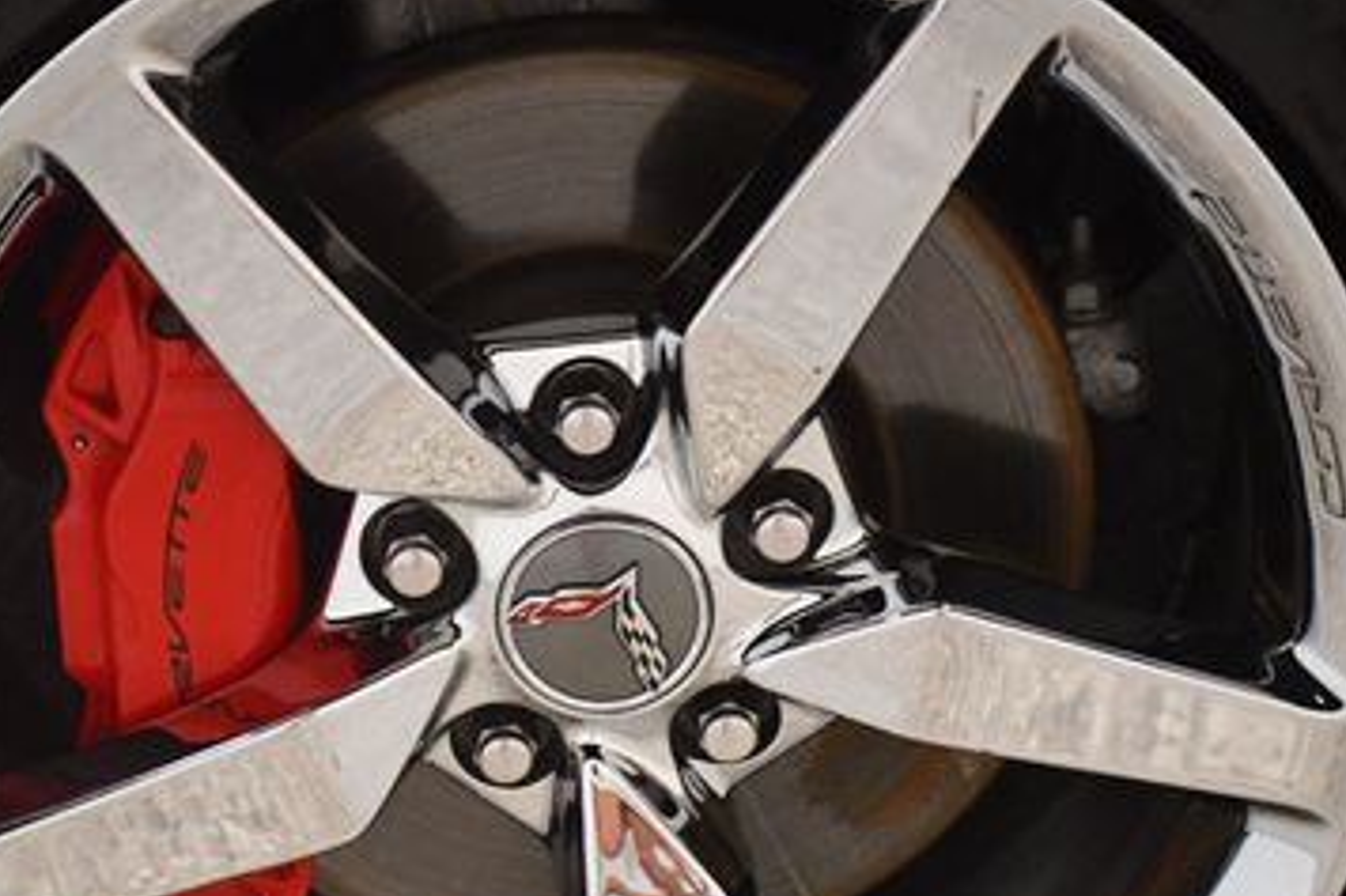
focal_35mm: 167
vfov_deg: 8.2
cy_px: 609
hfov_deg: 12.3
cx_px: 582
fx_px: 6241
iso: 3200
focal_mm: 62
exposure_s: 1/80
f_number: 5
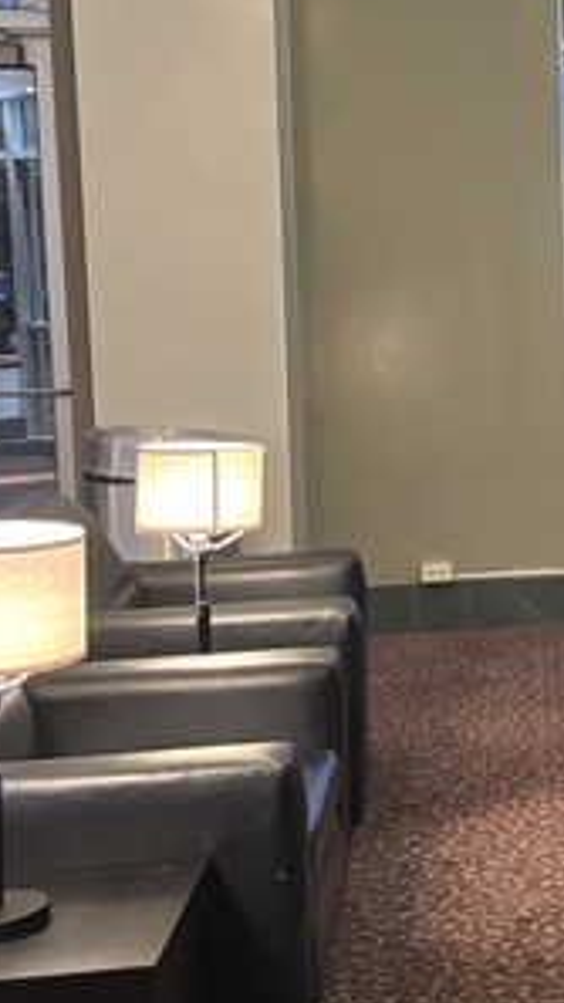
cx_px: 892
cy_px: 453
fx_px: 1622
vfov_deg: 34.3
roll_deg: +0.4
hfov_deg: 17.4
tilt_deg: -6.6
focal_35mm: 61
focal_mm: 5.96
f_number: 1.6
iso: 500
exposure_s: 1/60
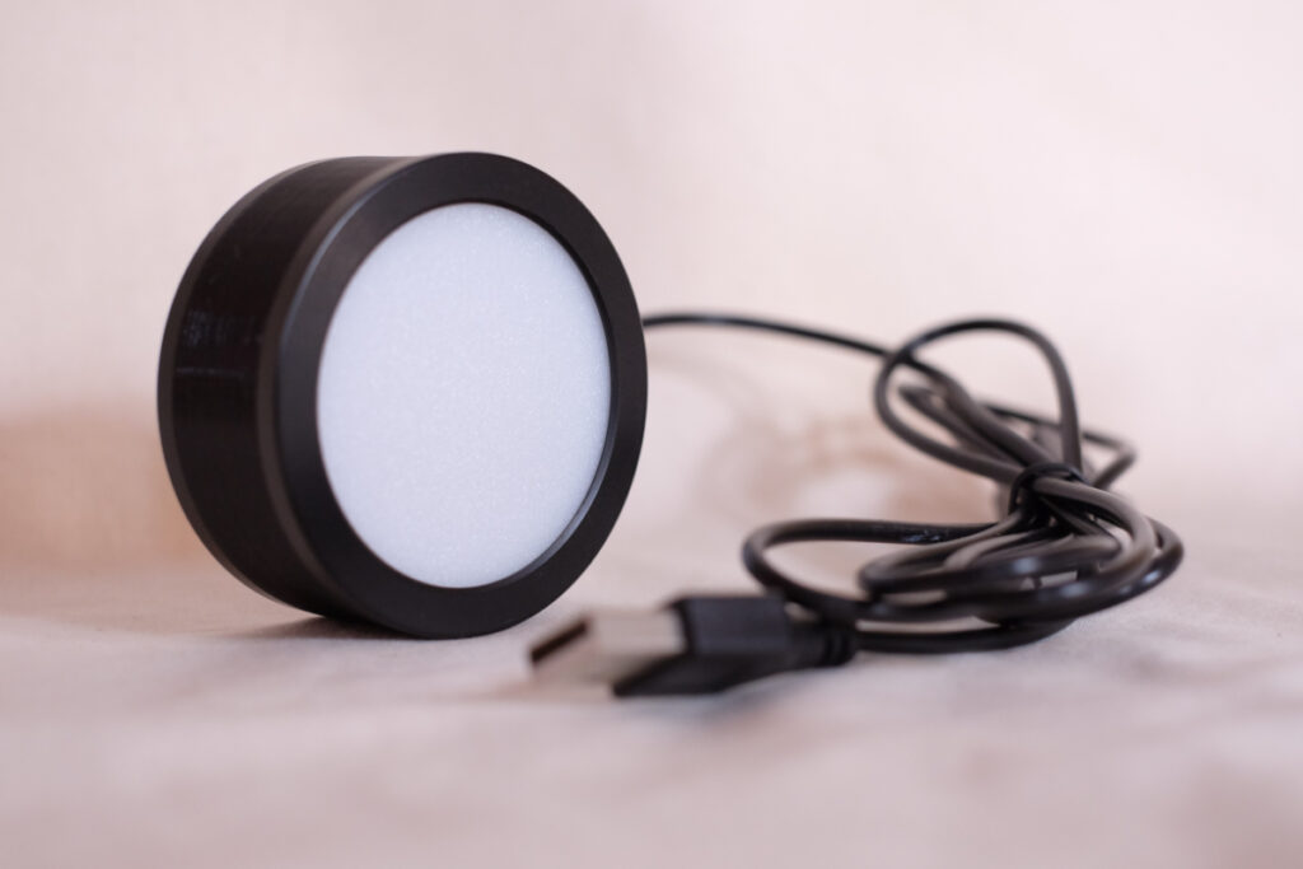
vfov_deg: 25.5
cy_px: 434
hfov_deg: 37.5
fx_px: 1918
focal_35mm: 53
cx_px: 652
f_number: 4
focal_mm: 35
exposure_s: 1/52
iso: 1600
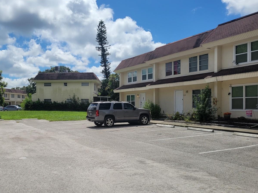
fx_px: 261
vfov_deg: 40.6
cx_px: 103
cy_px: 106
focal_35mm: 35
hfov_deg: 52.3
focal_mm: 5.4
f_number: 1.8
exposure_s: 1/5534
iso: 40
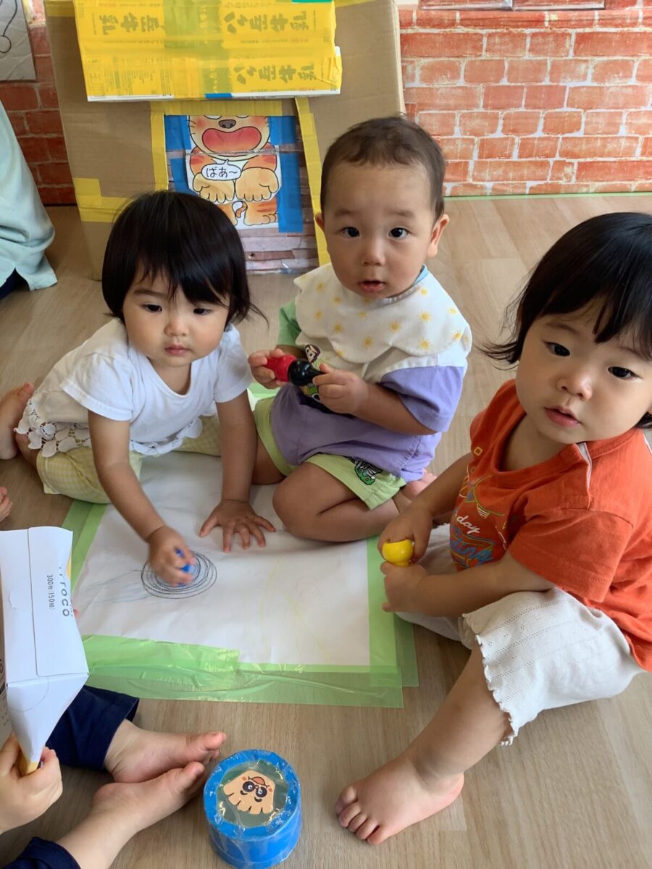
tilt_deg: -35.8
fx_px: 779
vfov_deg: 58.4
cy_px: 434
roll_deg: +2.4
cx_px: 326
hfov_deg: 45.4
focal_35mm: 31
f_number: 2.4
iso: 64
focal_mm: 3.3
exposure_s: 1/120
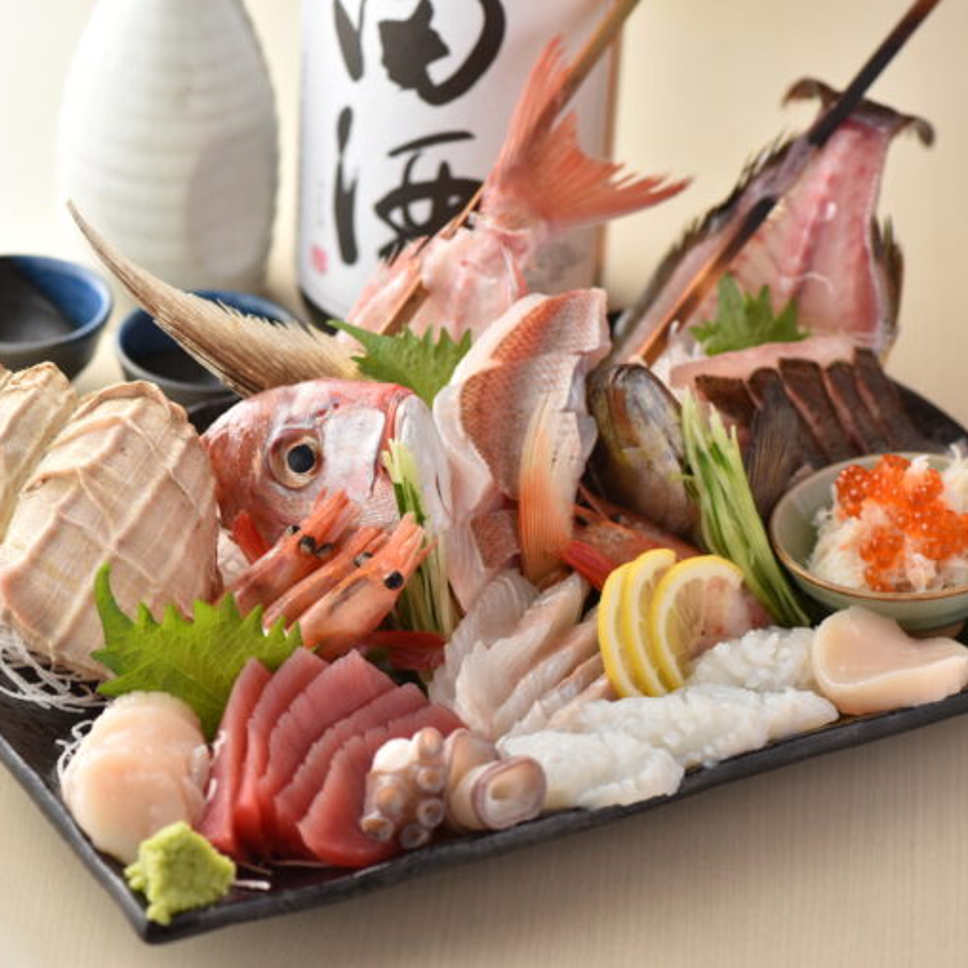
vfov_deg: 12.9
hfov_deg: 12.9
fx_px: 4271
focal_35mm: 135
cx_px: 499
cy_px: 484
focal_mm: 105
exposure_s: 1/160
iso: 200
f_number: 5.6
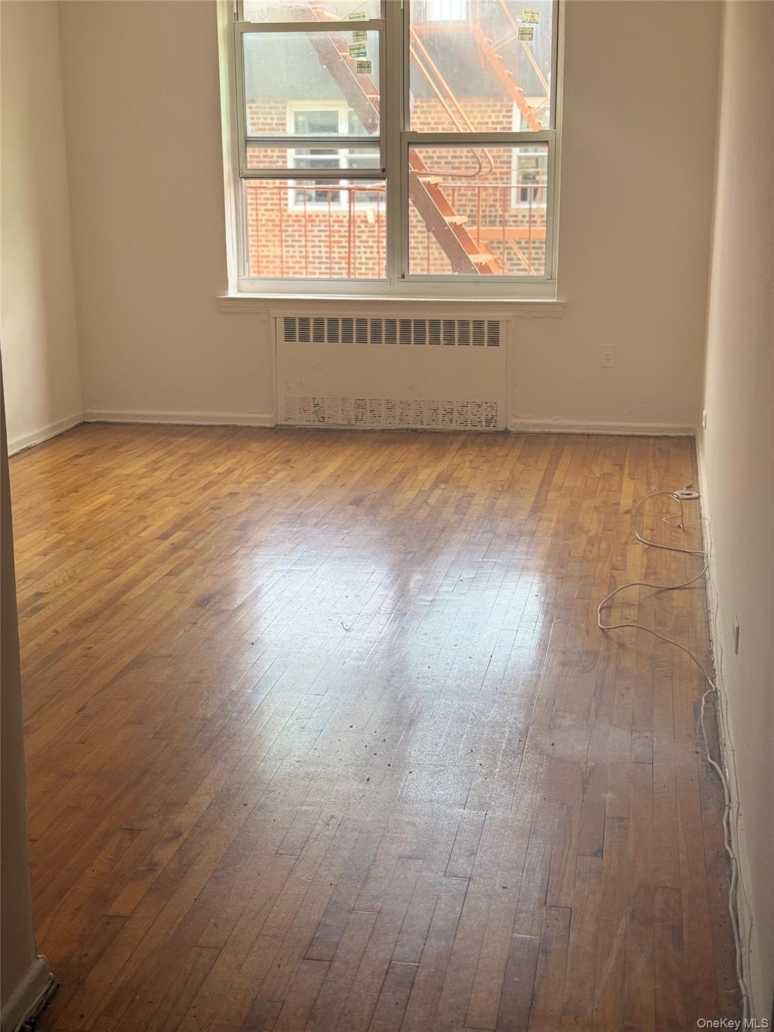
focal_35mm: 48
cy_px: 516
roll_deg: -2.1
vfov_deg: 39.7
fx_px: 1431
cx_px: 387
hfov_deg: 30.3
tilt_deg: -14.0
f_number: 1.78
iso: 64
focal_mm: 6.76
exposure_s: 1/177
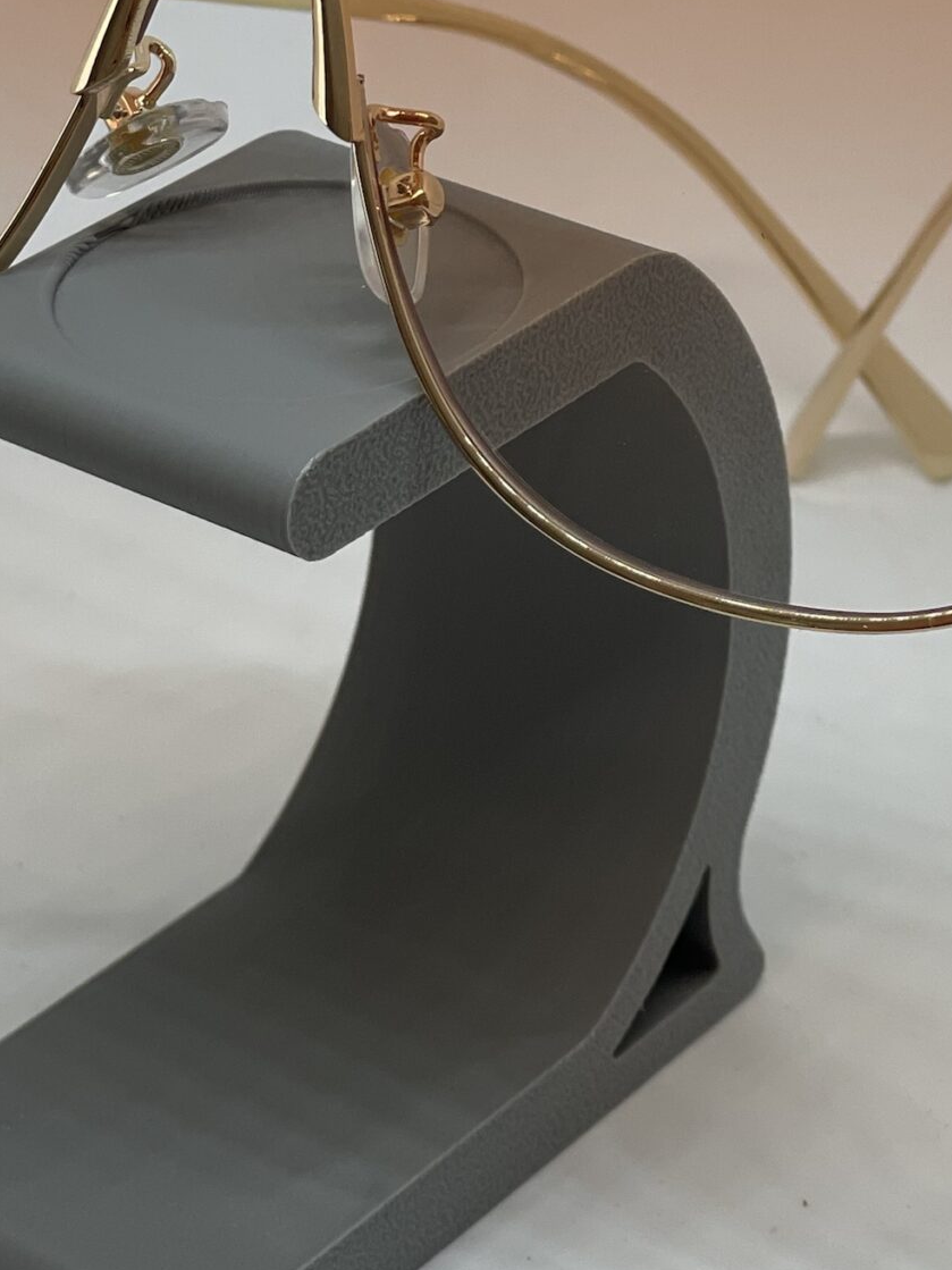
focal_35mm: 119
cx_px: 452
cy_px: 67
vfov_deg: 16.3
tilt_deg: -22.0
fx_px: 4364
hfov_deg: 12.4
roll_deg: +0.3
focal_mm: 6
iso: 50
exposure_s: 1/122
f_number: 2
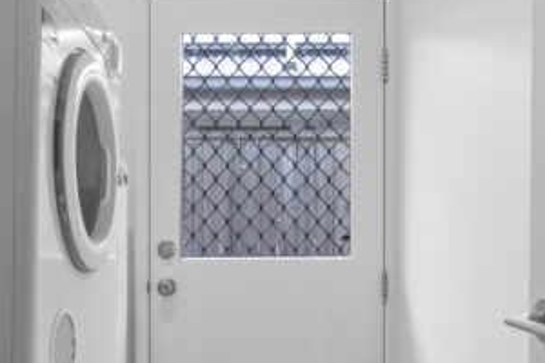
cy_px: 265
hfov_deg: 47.0
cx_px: 202
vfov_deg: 32.1
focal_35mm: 41
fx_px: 621
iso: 800
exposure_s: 1/5
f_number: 8
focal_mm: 16
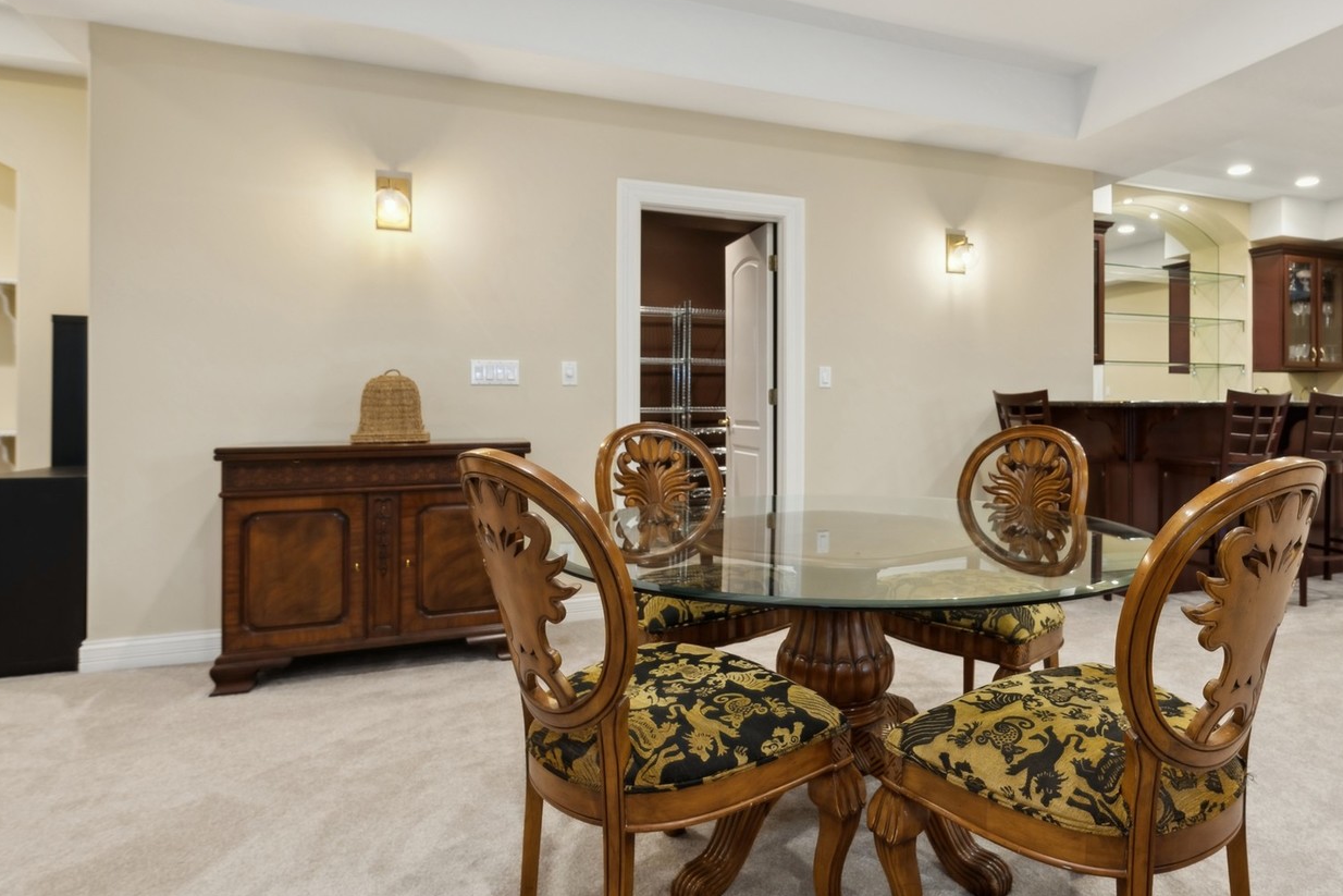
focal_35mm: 21
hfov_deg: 79.7
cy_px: 406
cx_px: 841
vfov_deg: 59.4
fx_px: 783
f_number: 9.5
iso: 200
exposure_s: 1/8
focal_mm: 16
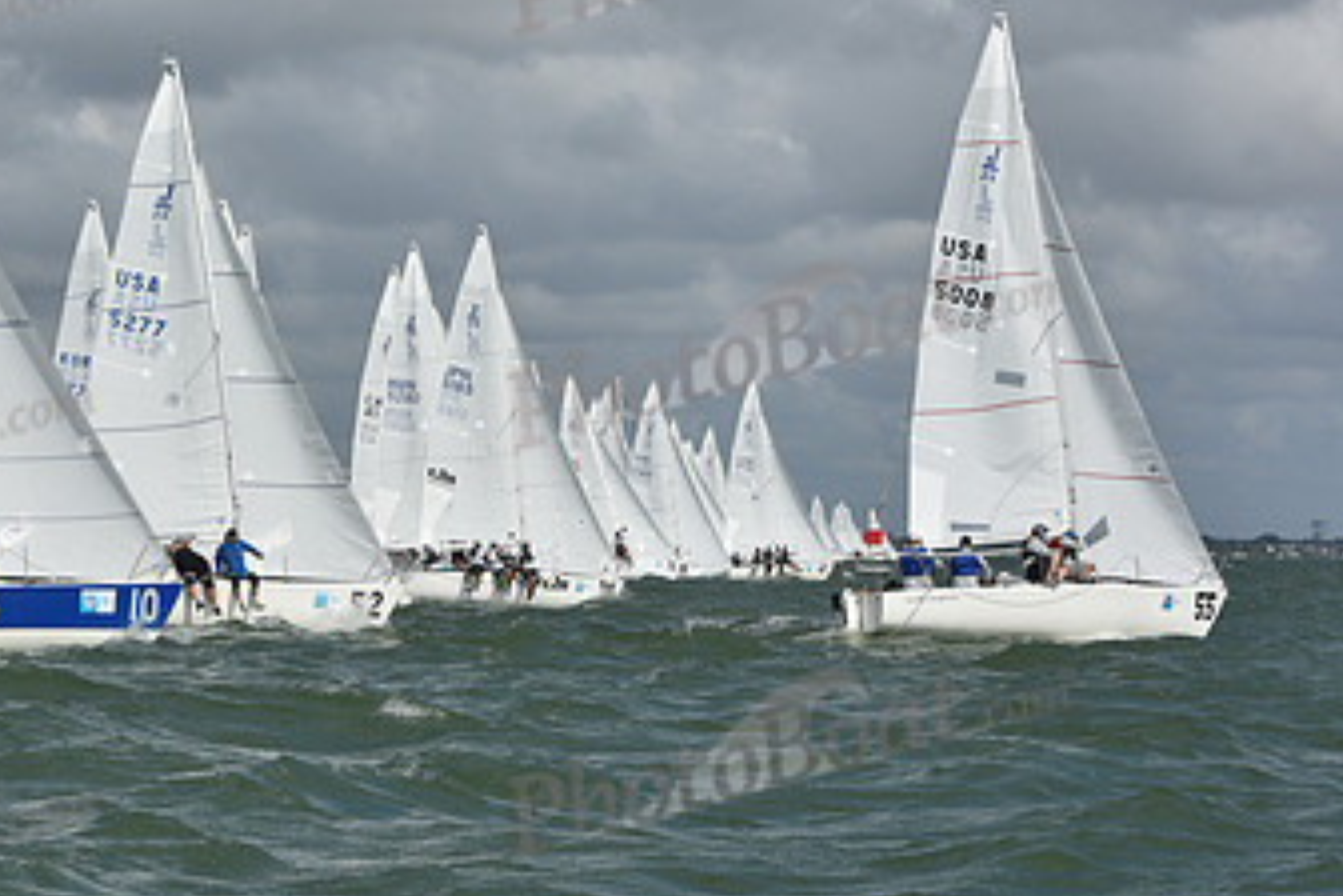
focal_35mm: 121
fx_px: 4514
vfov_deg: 11.3
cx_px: 304
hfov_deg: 16.8
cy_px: 194
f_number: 11
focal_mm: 70
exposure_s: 1/1250
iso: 250
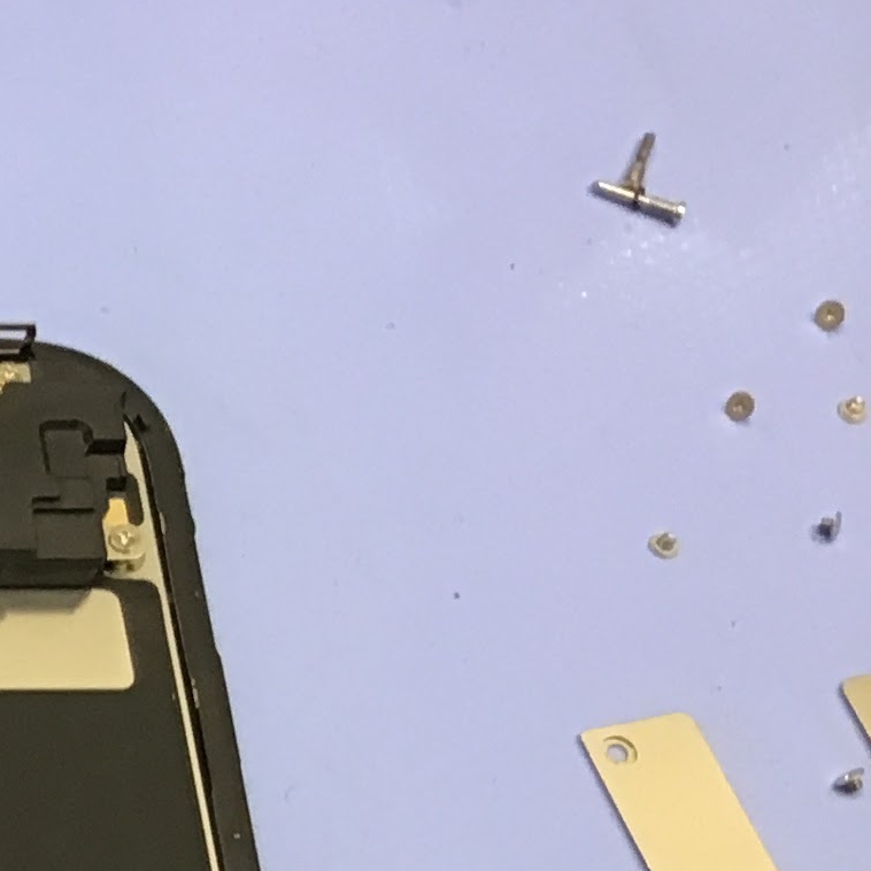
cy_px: 1331
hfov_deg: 12.5
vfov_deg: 13.8
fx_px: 3359
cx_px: -1001
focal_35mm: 118
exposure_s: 1/30
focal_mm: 3.3
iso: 50
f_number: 2.4
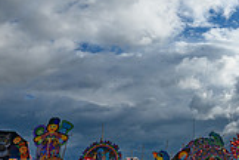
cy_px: 113
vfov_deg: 26.7
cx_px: 242
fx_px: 332
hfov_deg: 35.6
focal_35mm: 50
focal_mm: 14
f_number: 16
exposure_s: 1/250
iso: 160
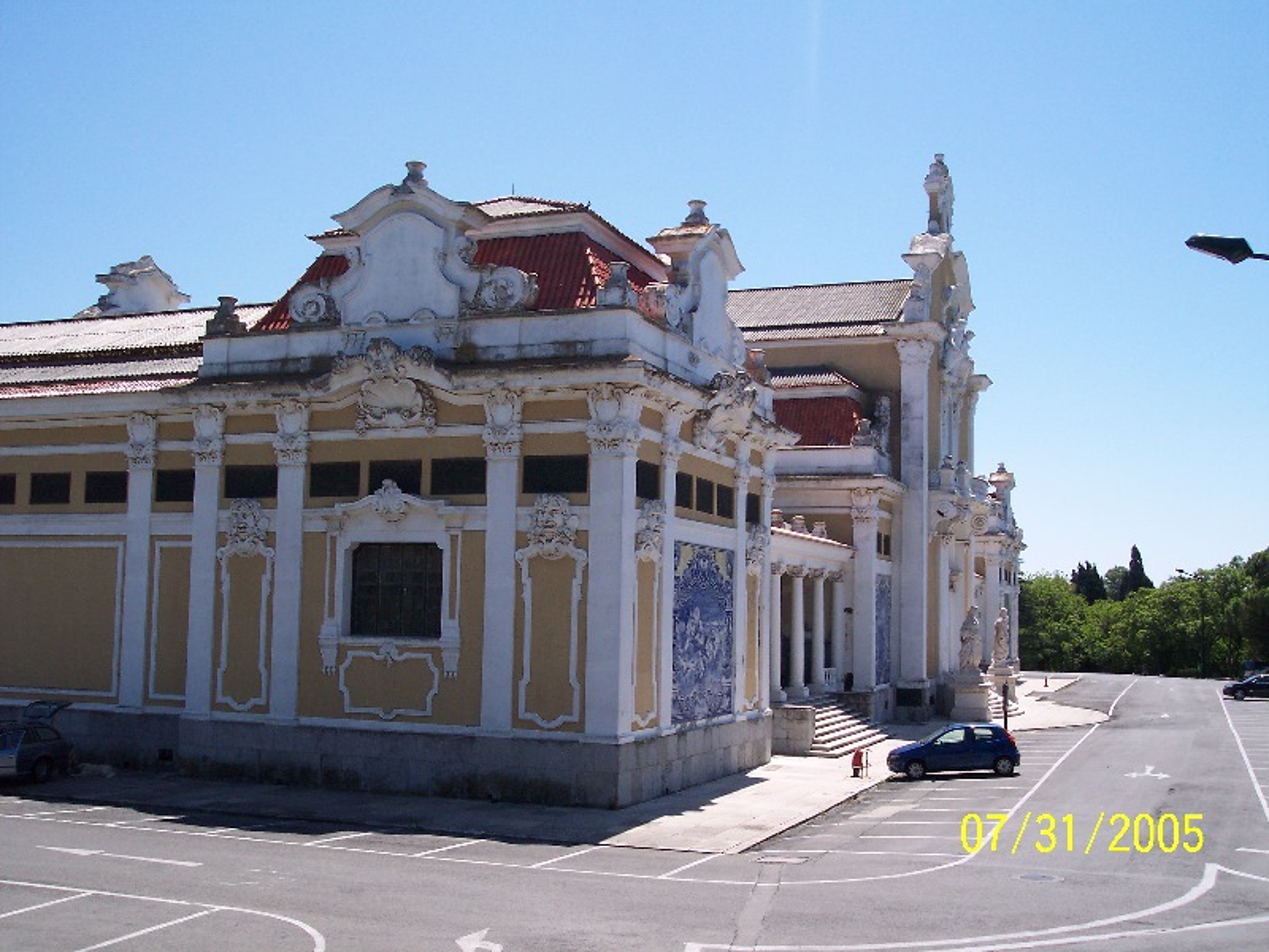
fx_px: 1393
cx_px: 634
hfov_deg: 49.0
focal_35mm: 38
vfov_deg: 37.7
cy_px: 476
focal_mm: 8
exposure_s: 1/700
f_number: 4.8
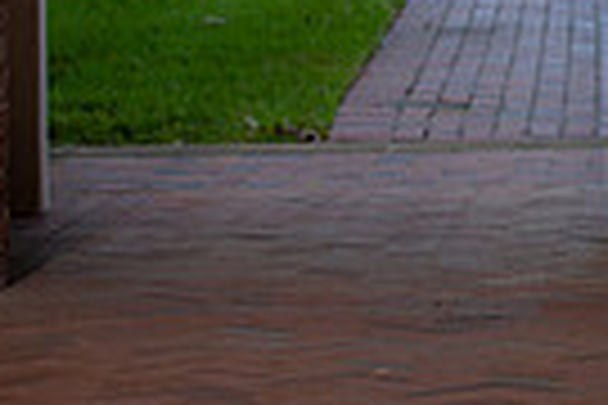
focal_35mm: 344
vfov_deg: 4.0
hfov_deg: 6.0
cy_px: -346
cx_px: 775
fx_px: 5809
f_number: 3.2
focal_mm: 80
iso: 50
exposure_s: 1/160
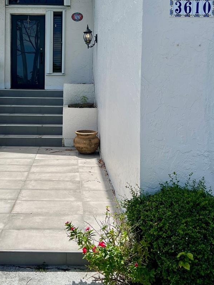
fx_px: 321
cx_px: 67
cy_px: 94
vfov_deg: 47.1
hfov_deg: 36.3
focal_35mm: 39
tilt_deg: -0.8
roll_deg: -1.1
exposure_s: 1/6579
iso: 50
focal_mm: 5.7
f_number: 1.5
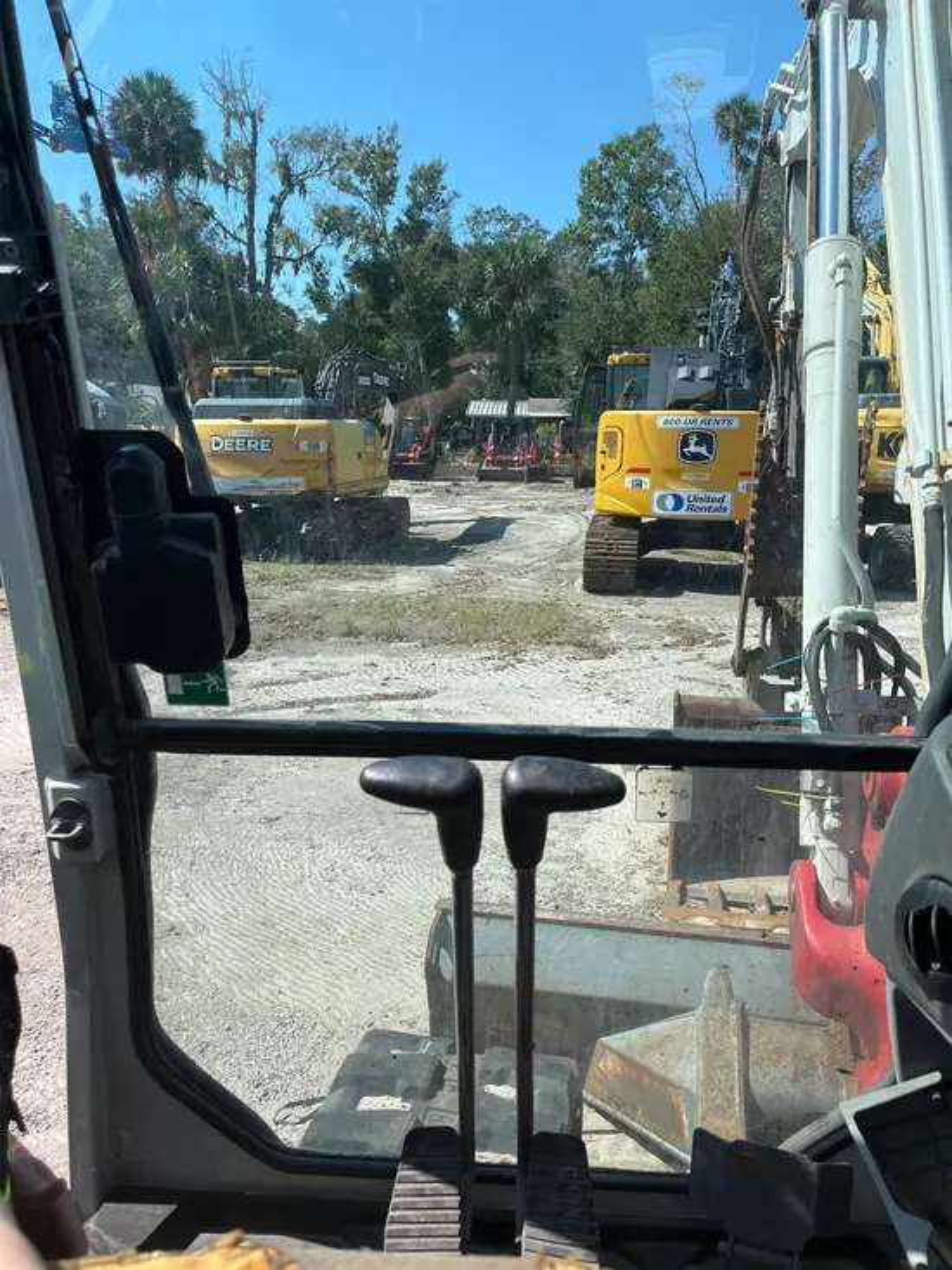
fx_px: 953
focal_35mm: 26
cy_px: 635
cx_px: 476
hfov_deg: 53.1
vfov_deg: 67.3
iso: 50
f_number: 1.6
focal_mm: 5.1
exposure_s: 1/2358
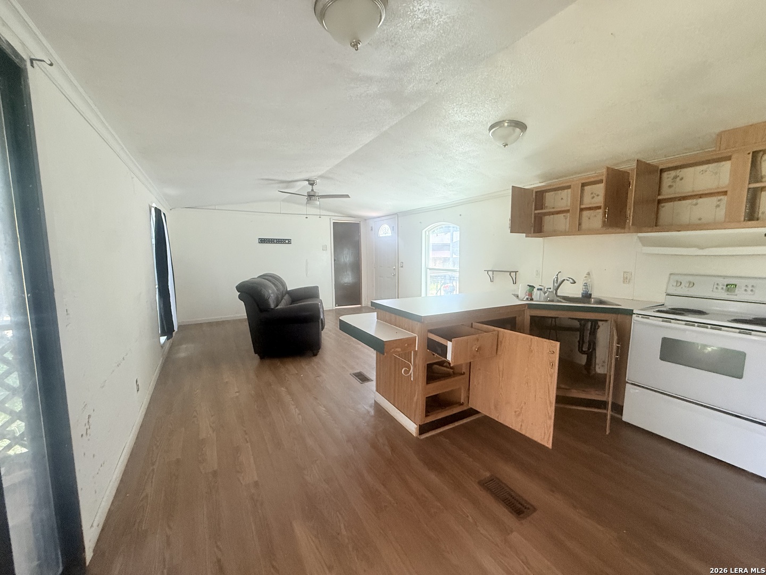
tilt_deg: -4.4
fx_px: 310
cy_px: 288
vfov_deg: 85.7
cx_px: 383
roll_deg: +0.6
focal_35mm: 14
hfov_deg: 102.1
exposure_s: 1/74
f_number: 2.2
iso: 320
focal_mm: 2.22
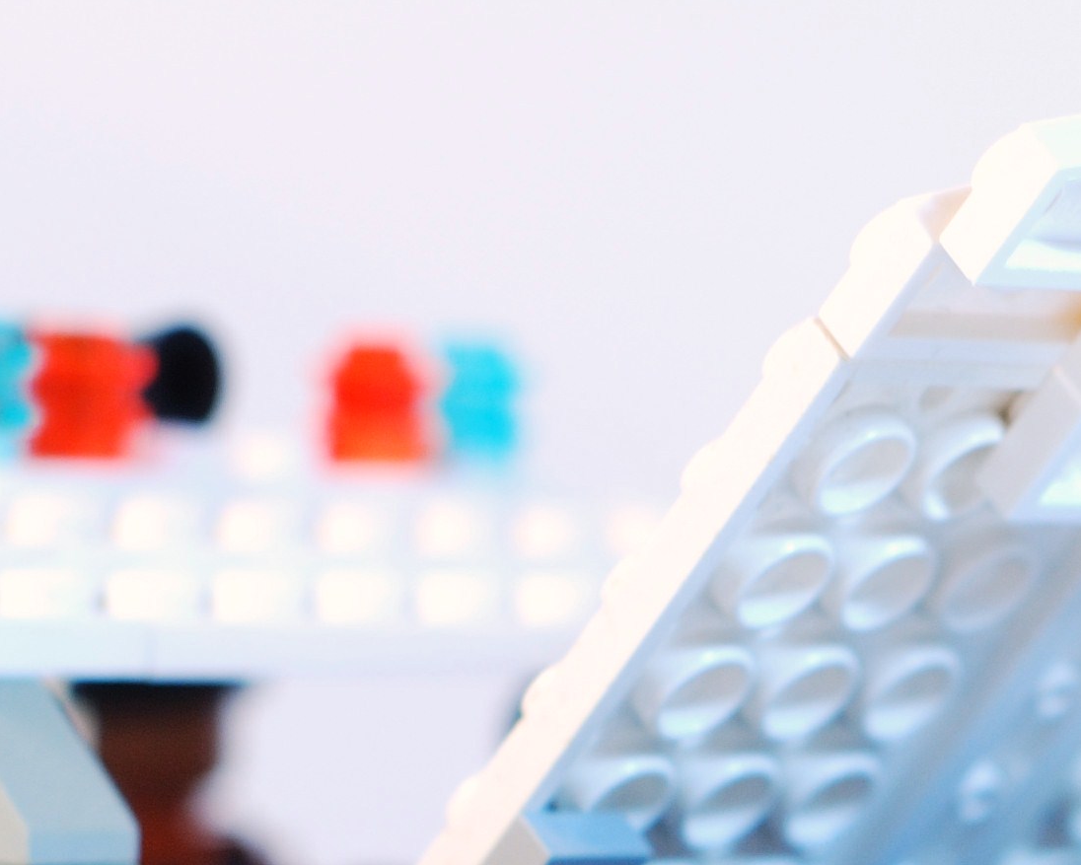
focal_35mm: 249
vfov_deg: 6.2
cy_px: 1245
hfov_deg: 7.6
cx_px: 1623
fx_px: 7967
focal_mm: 50
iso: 200
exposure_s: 1/40
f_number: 4
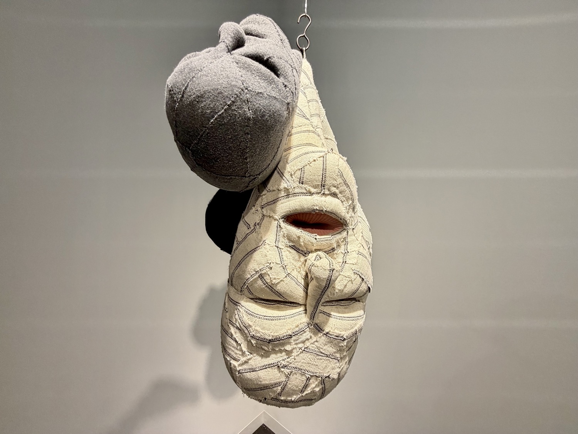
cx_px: 289
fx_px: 234
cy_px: 217
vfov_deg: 85.7
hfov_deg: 102.1
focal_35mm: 14
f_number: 2.2
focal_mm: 2.22
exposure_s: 1/120
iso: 100
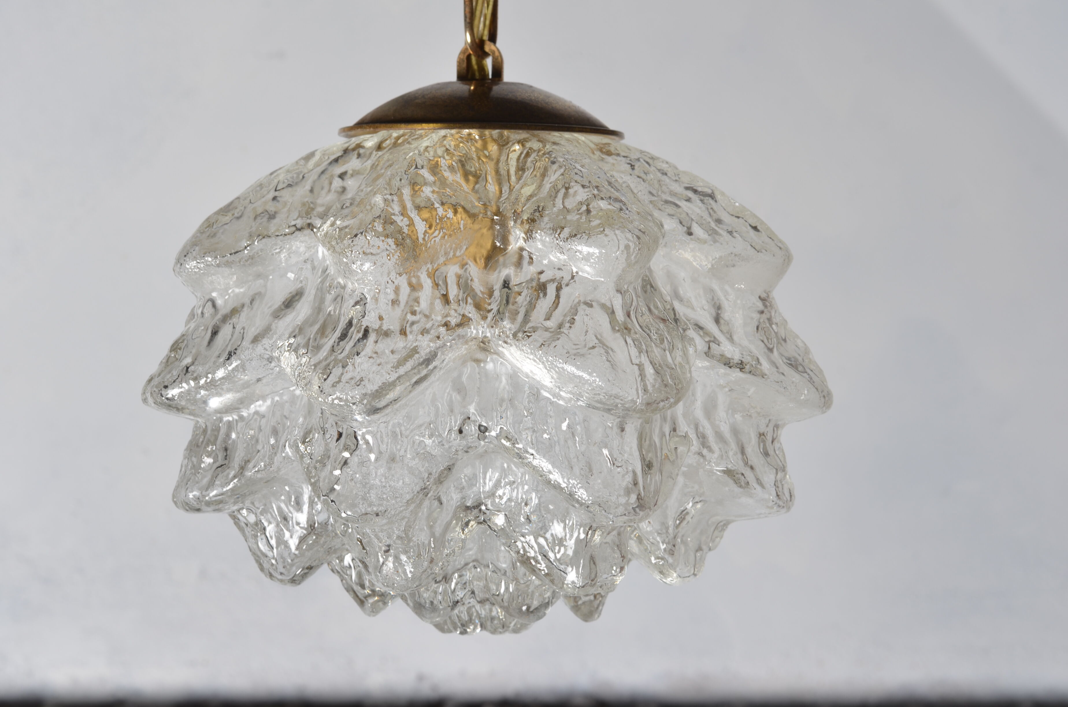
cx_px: 534
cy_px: 354
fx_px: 2220
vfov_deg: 18.1
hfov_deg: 27.0
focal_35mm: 75
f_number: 11
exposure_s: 1/125
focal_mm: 50
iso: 100
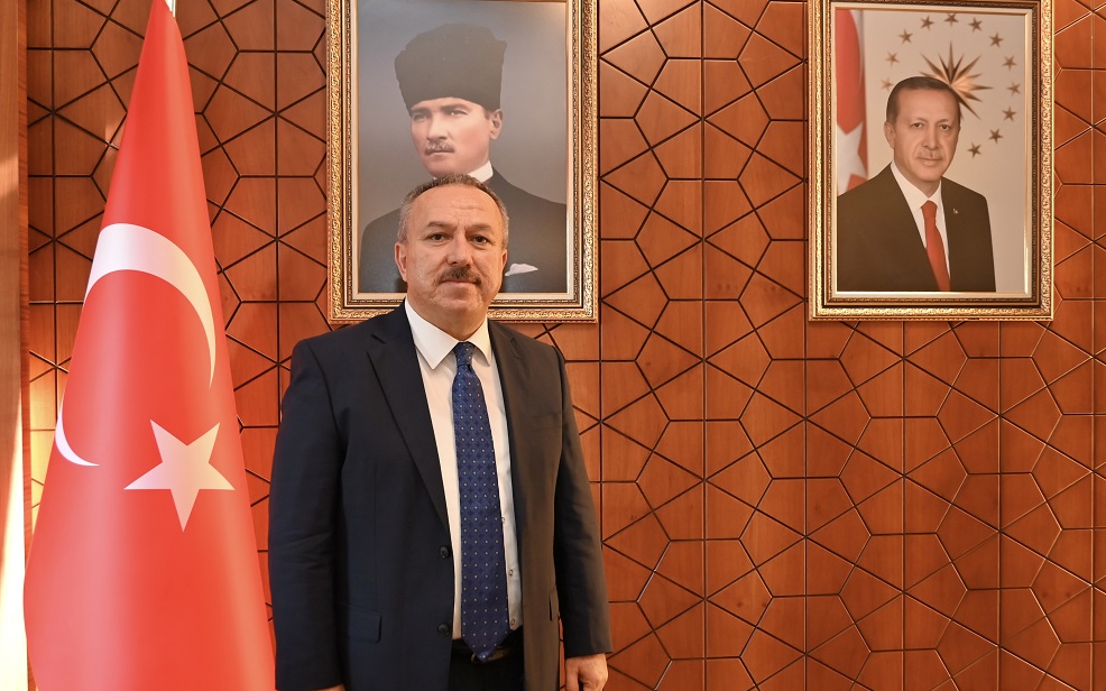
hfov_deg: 61.2
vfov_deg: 40.6
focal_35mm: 31
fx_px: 934
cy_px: 365
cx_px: 547
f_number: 4
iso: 1000
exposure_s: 1/60
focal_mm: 20
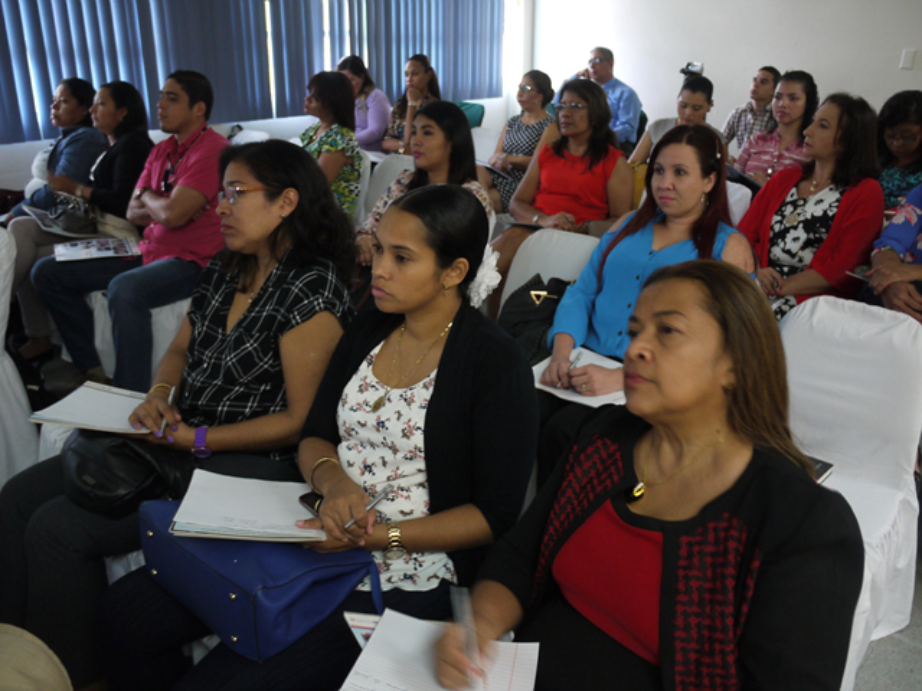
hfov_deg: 56.8
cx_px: 461
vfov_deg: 44.2
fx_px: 852
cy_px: 346
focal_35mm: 32
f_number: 3.7
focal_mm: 16
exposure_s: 1/8
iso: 400
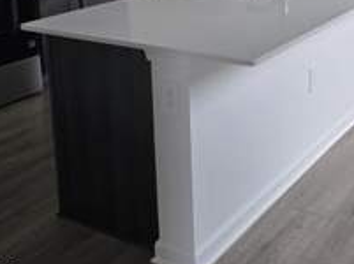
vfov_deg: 24.8
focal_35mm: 55
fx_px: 561
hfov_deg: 34.1
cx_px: 275
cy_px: -20
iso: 32
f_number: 1.7
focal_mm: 6.3
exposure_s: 1/120
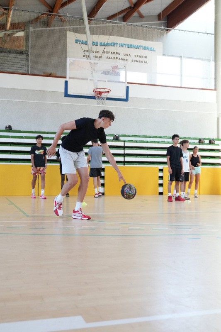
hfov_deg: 31.9
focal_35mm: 42
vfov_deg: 46.4
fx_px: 387
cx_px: 110
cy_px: 166
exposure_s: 1/400
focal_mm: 28
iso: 2000
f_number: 2.8
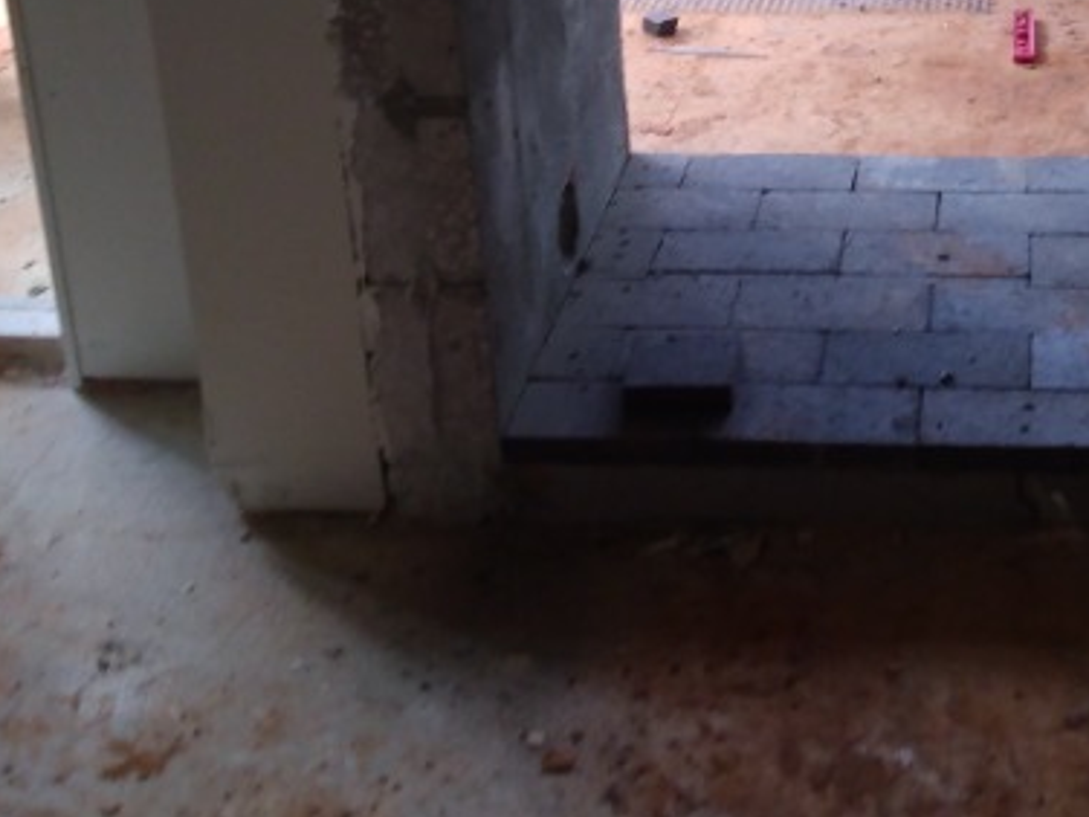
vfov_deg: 27.3
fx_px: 1542
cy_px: -67
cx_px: 854
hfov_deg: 37.7
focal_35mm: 49
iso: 153
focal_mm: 3.54
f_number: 2
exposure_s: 1/40
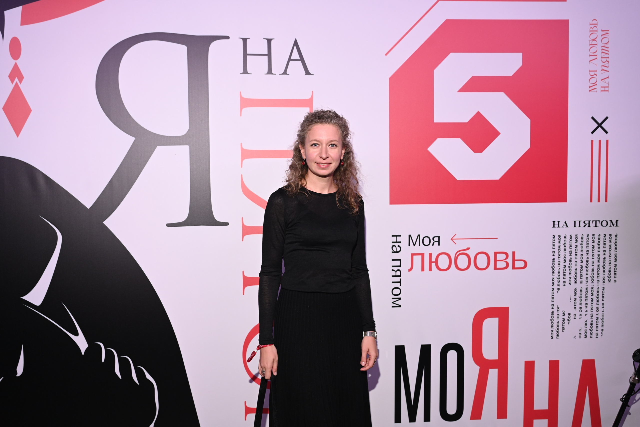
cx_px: 320
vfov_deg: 37.9
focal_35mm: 35
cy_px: 214
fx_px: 622
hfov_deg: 54.4
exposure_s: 1/125
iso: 640
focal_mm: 35
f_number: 5
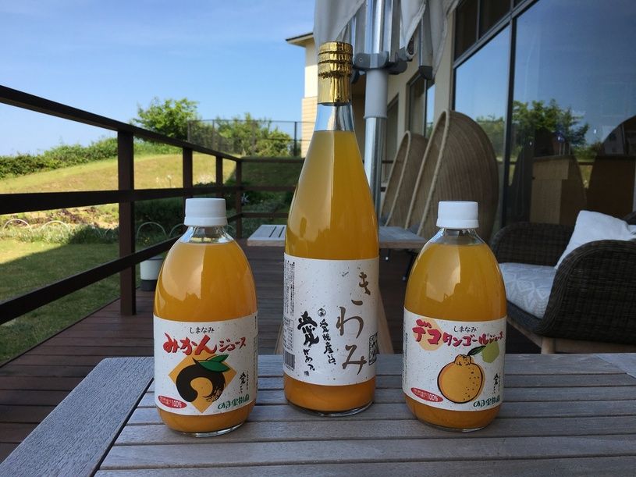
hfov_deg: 61.7
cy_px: 238
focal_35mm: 29
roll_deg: -0.5
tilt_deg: -7.1
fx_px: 533
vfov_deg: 48.2
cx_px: 318
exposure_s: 1/927
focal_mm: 4.15
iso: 25
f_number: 2.2
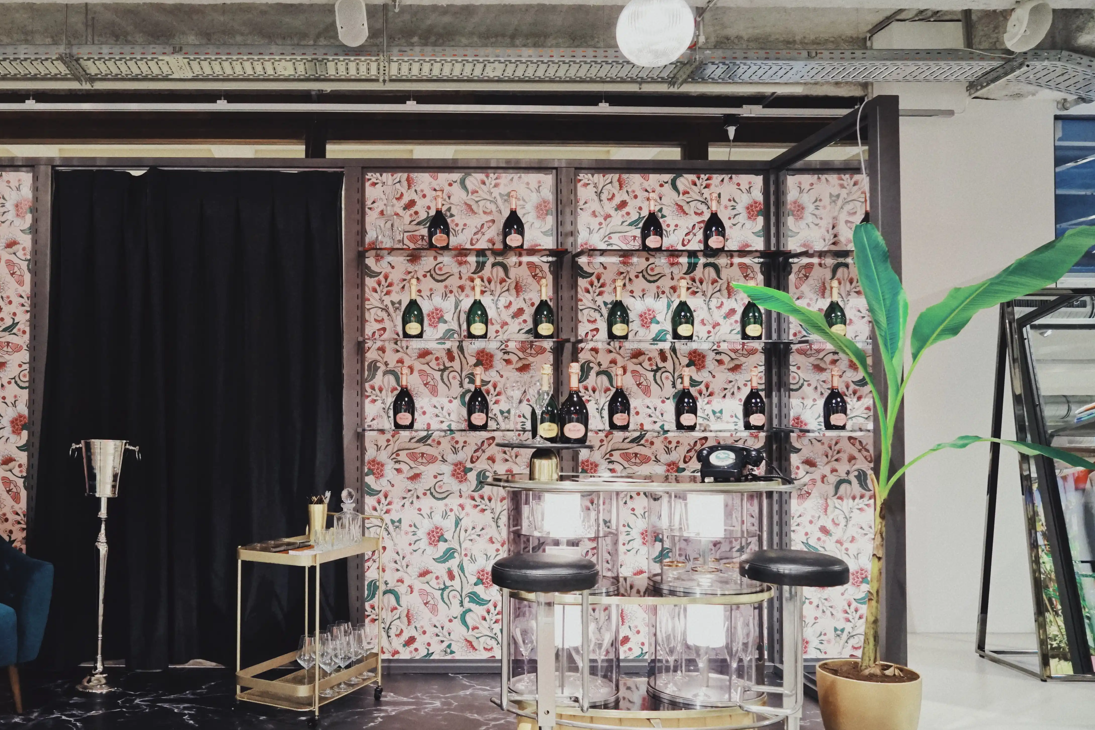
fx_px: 1004
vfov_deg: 39.9
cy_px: 390
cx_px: 356
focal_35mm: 33
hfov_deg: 55.9
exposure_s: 1/160
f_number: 4
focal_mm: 24
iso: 2500
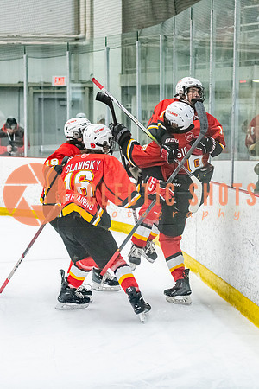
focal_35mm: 107
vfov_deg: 19.1
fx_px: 1156
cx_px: 143
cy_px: 194
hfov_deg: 12.8
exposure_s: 1/800
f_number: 2.8
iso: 3200
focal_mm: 70
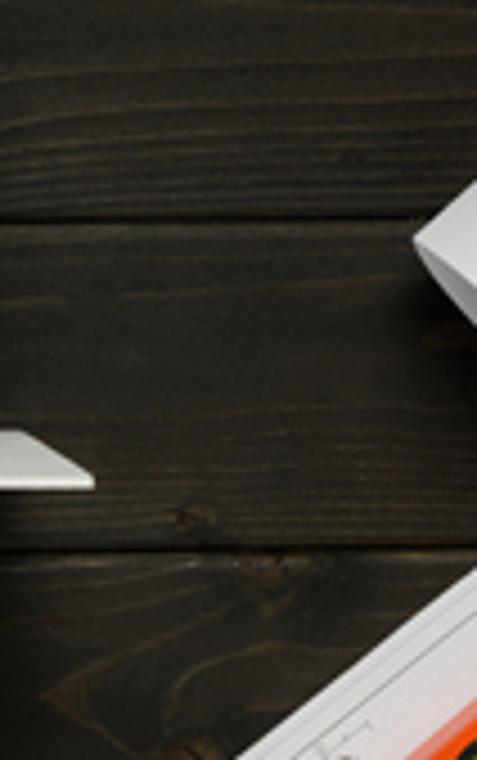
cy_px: 216
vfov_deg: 11.5
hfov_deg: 7.1
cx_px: -423
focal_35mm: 181
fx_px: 3755
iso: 160
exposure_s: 1/200
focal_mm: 50
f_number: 13
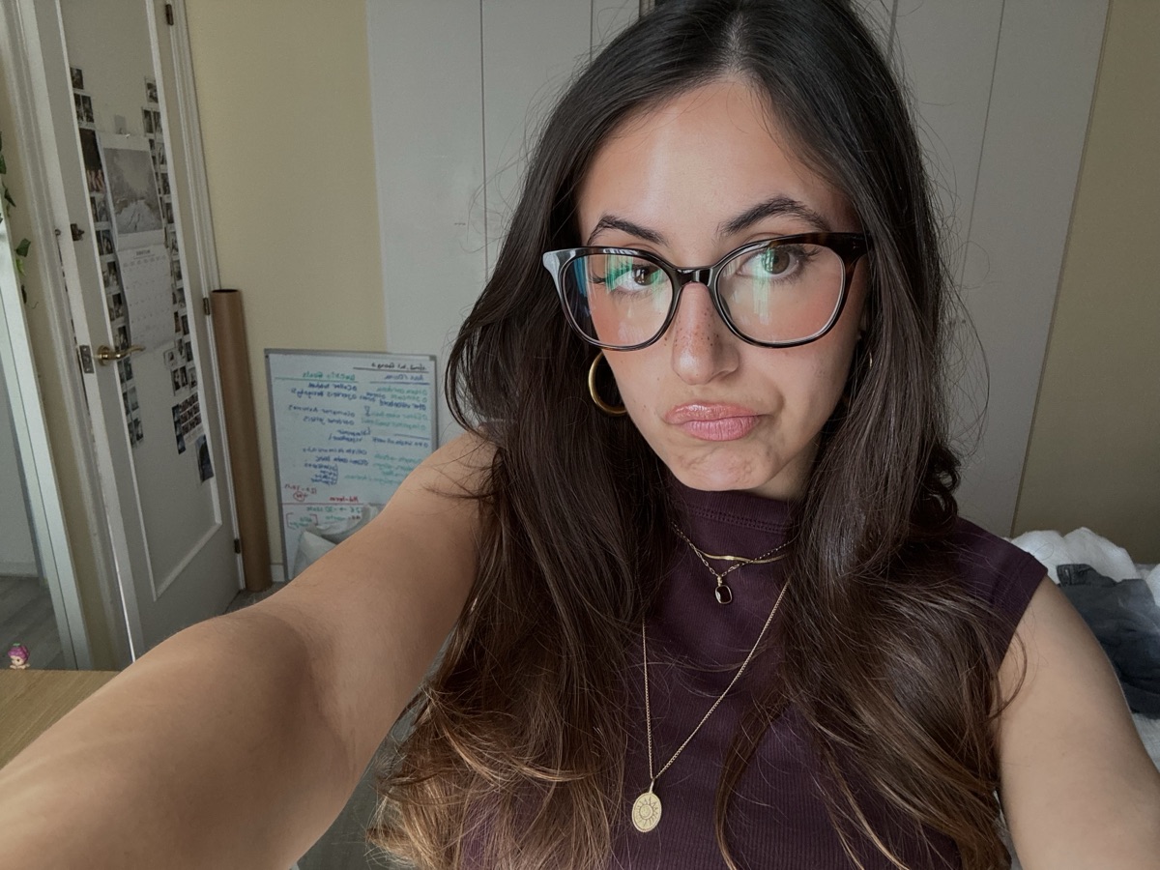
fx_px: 771
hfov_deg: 73.9
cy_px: 435
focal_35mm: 23
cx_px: 580
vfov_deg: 58.9
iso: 80
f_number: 1.9
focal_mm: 2.69
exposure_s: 1/86
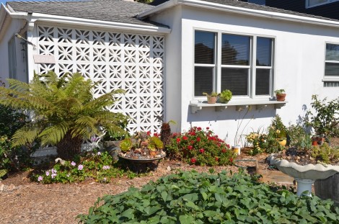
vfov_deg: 39.8
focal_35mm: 33
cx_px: 170
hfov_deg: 57.3
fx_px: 310
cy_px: 112
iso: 100
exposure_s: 1/250
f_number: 10
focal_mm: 22
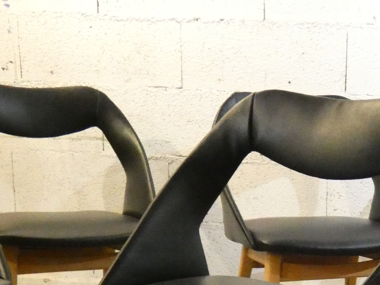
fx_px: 867
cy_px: 357
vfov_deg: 17.6
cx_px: 364
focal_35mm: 79
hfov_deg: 23.8
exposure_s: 1/80
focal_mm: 5.3
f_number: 3.3
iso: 1600
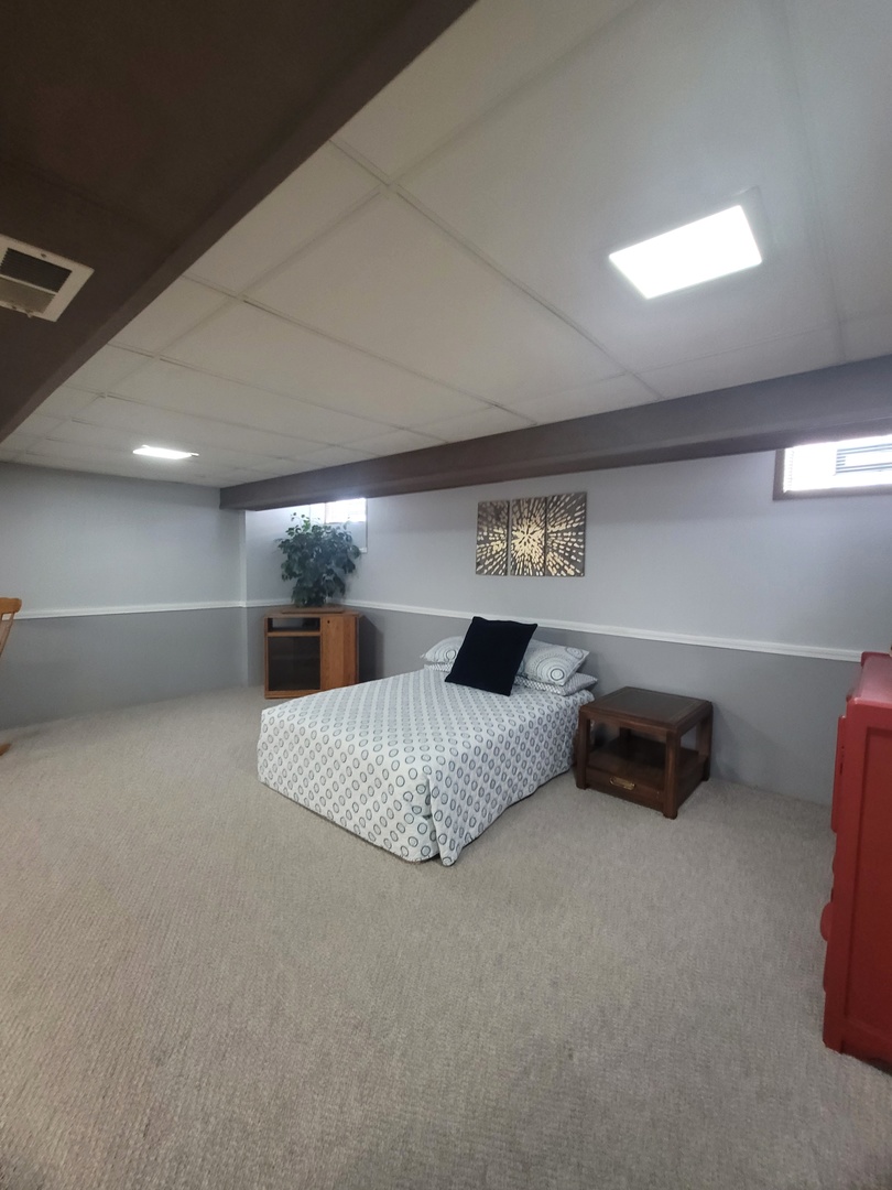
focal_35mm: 13
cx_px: 446
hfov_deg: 89.9
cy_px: 595
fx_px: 447
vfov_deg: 106.2
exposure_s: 1/24
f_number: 2.2
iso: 640
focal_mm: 2.2
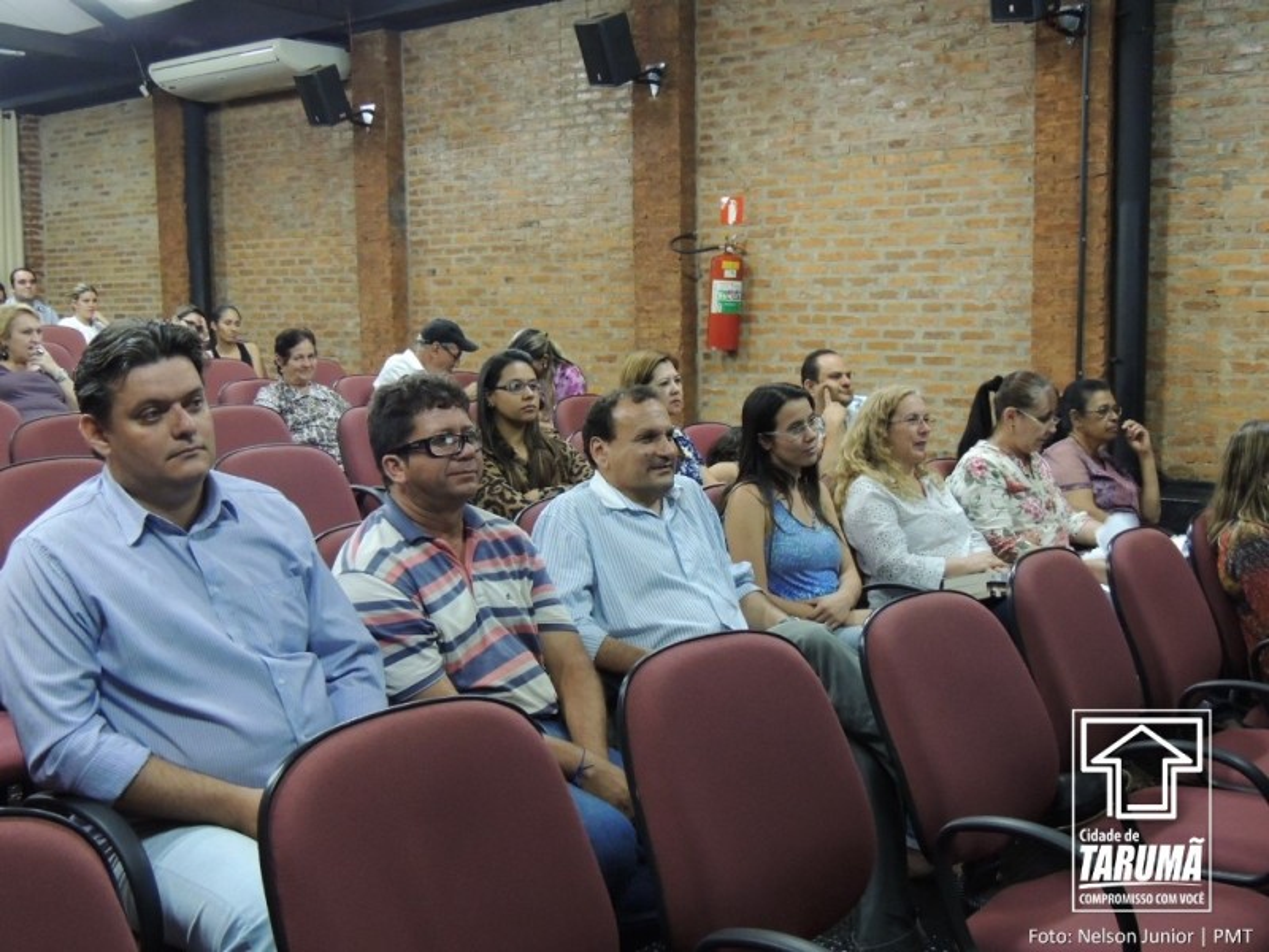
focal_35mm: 40
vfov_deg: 36.0
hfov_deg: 46.8
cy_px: 476
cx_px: 634
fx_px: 1466
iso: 720
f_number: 3.3
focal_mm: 7.1
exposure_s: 1/13
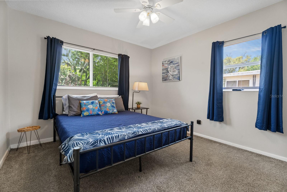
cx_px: 144
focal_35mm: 16
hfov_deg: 96.7
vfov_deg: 73.8
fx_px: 128
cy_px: 96
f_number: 9
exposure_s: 1/6
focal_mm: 16
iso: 800
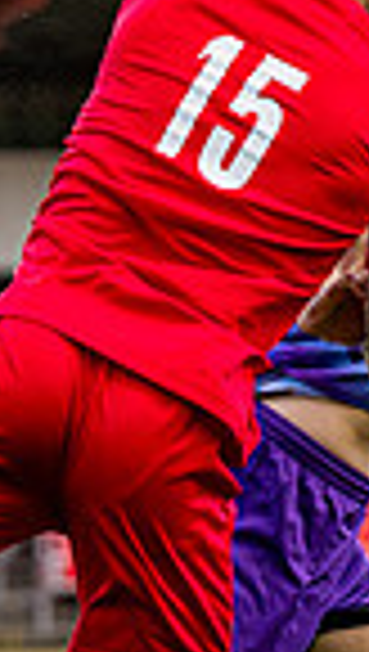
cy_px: 468
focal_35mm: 823
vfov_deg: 2.6
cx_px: 191
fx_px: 14258
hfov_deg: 1.5
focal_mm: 165
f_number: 5
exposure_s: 1/500
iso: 200
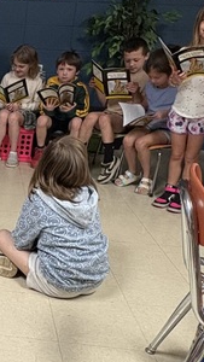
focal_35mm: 52
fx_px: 499
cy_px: 195
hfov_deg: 20.3
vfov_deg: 39.8
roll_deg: -2.0
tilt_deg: -19.8
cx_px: -87
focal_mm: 2.22
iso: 320
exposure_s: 1/60
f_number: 2.2
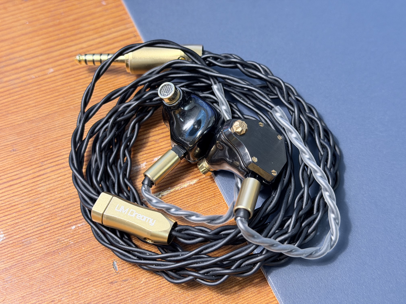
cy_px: 152
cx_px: 203
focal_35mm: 48
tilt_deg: -56.5
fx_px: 563
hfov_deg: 39.7
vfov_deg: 30.3
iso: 200
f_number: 1.78
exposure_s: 1/40
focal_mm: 6.76
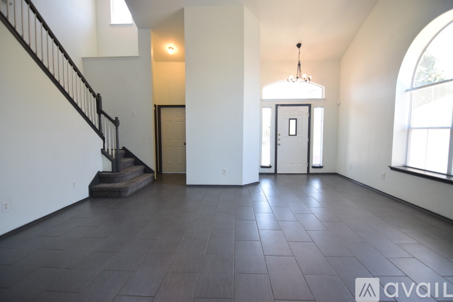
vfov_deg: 72.1
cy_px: 151
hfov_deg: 95.0
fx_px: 208
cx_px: 226
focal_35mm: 16
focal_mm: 11
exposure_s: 1/250
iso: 800
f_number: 2.8
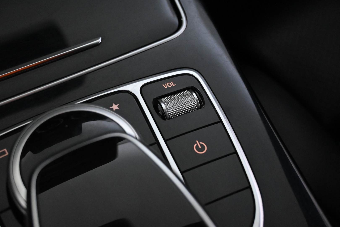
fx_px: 446
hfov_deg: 41.7
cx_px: 170
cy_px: 114
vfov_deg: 28.5
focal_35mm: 47
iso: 6400
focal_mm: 31.5
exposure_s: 1/60
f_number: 5
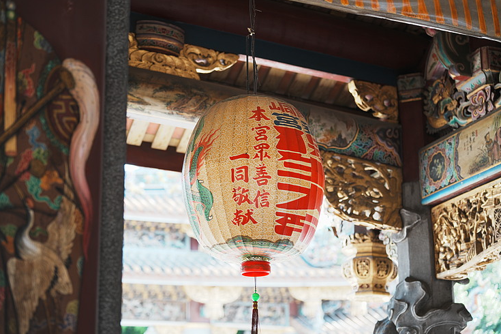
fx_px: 974
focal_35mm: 70
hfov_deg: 28.8
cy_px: 164
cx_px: 245
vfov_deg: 19.5
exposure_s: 1/200
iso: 250
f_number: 2.8
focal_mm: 66
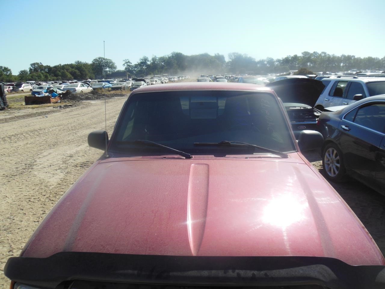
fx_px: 278
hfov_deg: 69.4
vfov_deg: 54.9
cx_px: 192
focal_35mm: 25
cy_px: 144
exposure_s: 1/1500
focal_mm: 4.5
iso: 125
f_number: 3.2
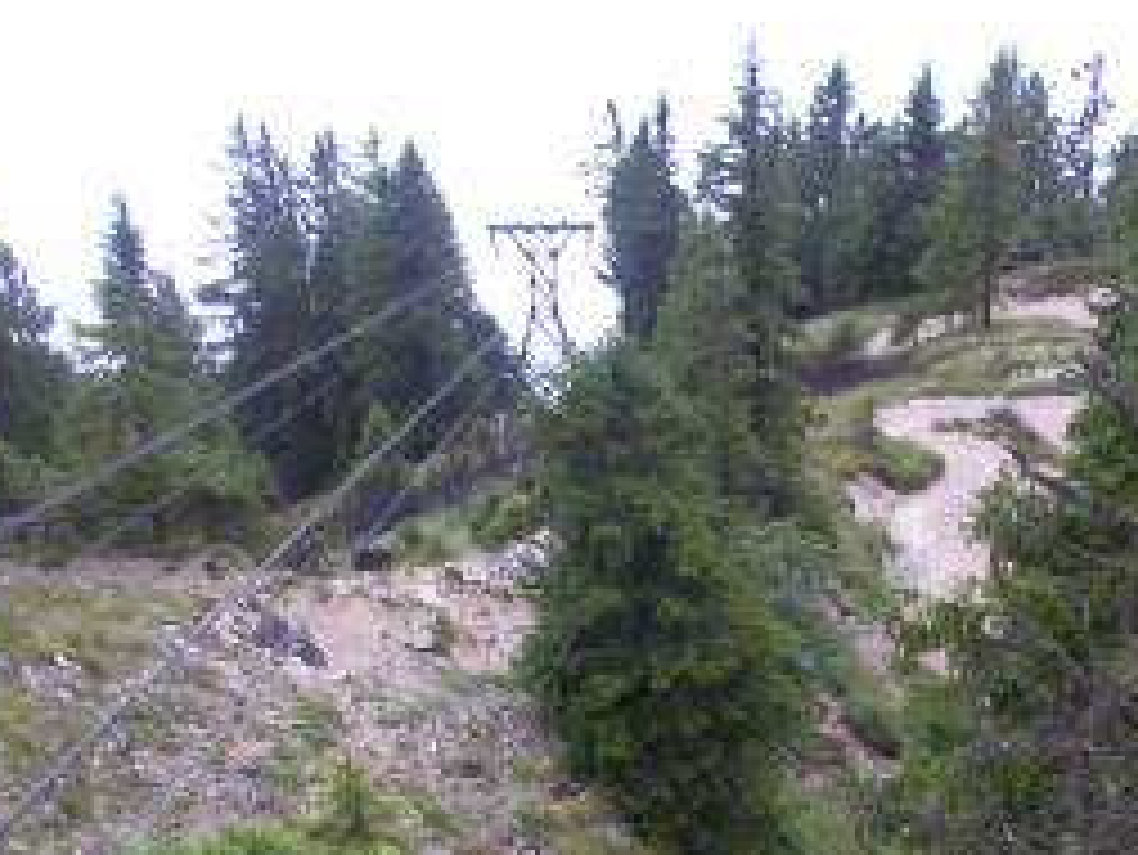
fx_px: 2533
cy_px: 742
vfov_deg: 18.9
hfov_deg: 25.2
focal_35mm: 77
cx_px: 729
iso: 100
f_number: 2.9
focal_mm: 5.8
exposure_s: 1/21.3
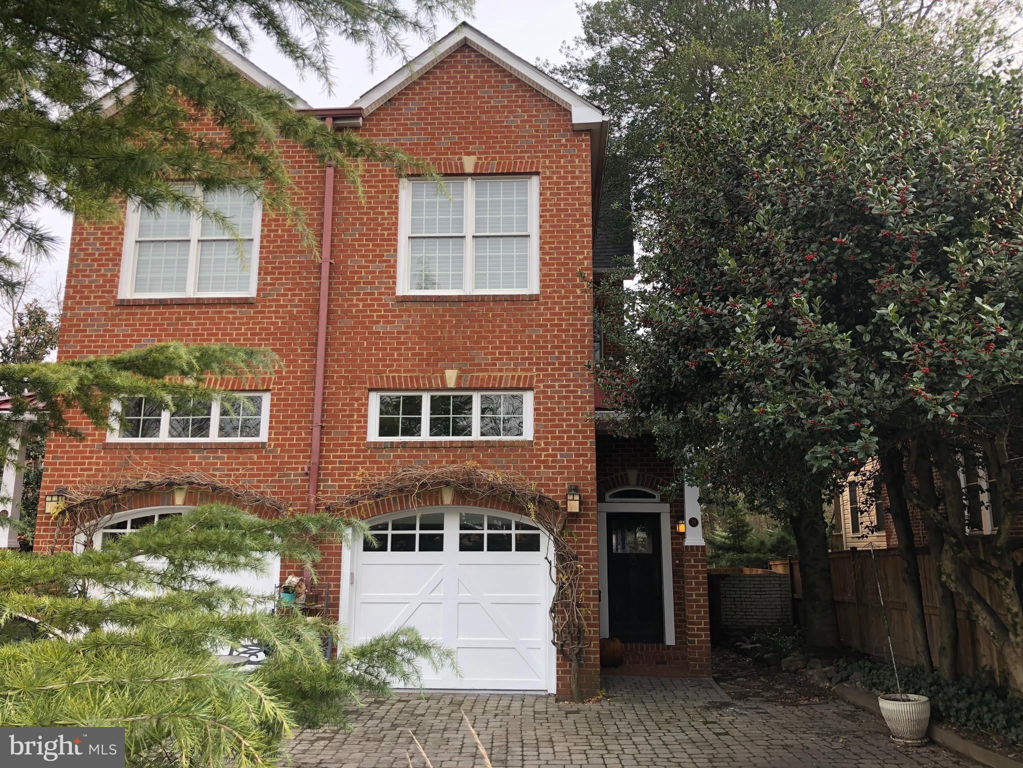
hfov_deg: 63.4
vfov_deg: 49.7
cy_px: 384
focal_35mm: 28
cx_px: 512
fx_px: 827
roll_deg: -0.1
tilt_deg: +11.1
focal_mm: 4
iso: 20
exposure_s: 1/163
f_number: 1.8
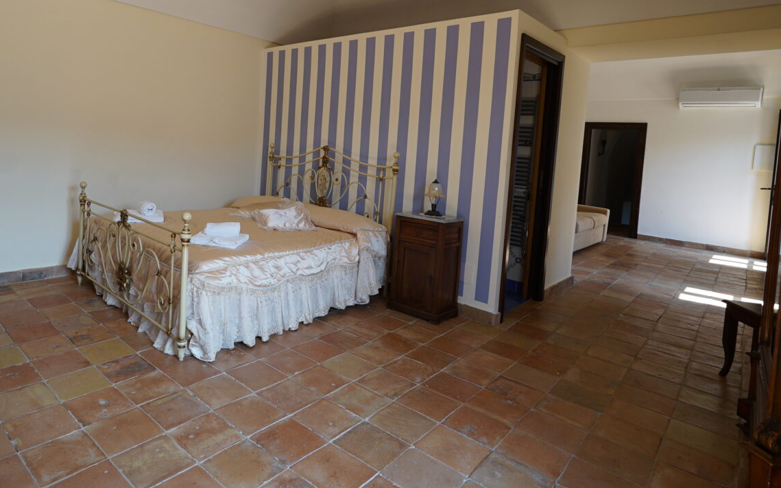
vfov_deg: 52.6
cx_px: 289
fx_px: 483
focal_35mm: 23
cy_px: 164
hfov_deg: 76.4
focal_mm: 16.5
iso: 320
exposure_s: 1/160
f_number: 4
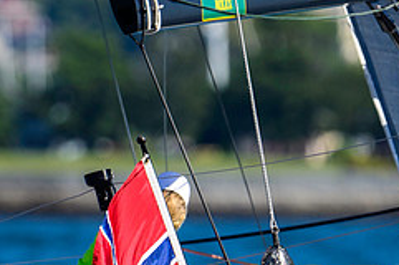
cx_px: 149
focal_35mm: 1500
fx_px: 16603
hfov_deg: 1.4
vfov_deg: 0.9
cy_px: 278
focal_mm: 400
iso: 250
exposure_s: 1/2500
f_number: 4.5
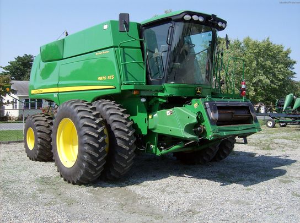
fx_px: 311
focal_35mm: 36
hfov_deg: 51.5
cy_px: 112
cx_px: 150
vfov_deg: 39.5
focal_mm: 6
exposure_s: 1/627
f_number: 4.7
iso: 100
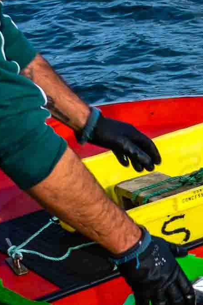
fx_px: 1463
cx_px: 836
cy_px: 282
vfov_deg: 11.8
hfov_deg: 6.3
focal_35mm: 173
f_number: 8
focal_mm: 20.6
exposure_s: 1/250
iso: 160
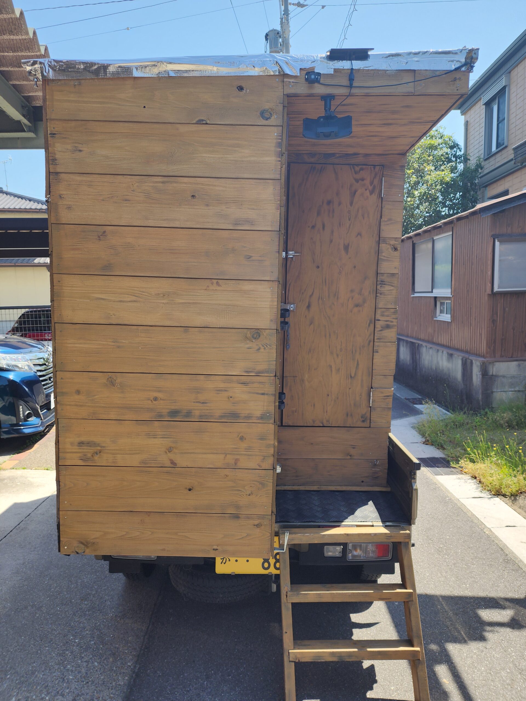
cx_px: 263
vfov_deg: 73.9
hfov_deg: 58.9
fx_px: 466
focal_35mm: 23
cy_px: 350
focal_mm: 6.4
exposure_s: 1/385
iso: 12
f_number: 1.8
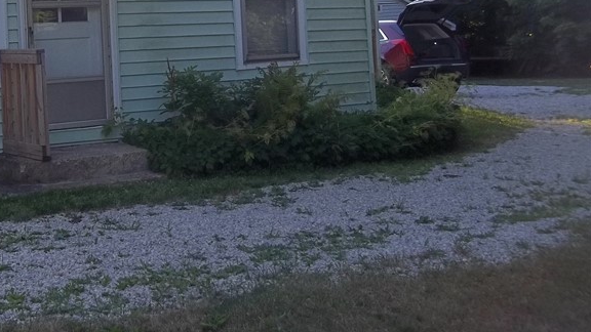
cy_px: 53
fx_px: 972
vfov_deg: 19.2
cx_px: 69
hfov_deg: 32.3
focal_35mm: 62
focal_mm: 5.7
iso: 64
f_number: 2.9
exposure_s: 1/200
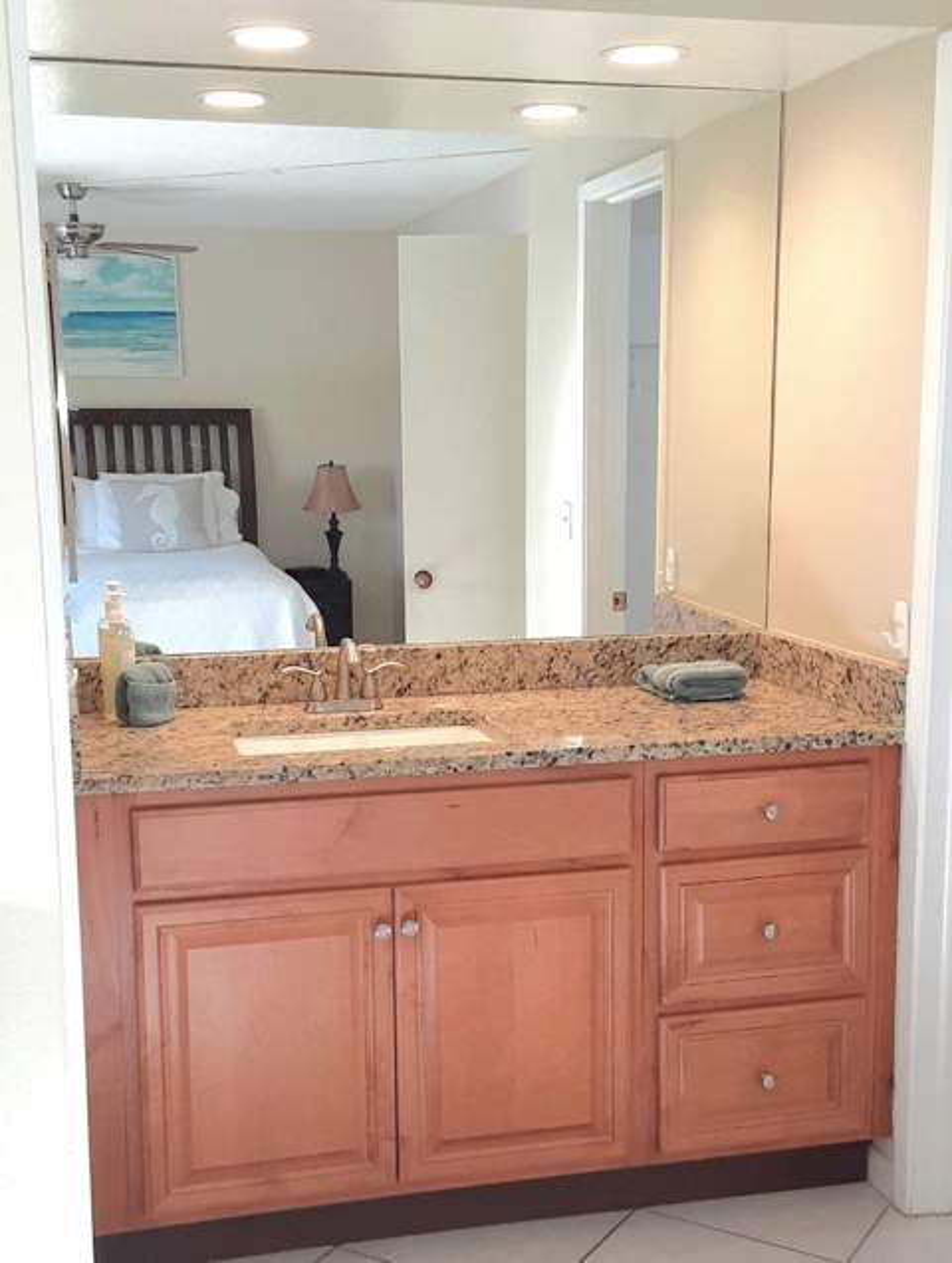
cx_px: 476
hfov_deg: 51.5
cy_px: 632
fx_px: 987
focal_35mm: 27
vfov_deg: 65.2
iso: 64
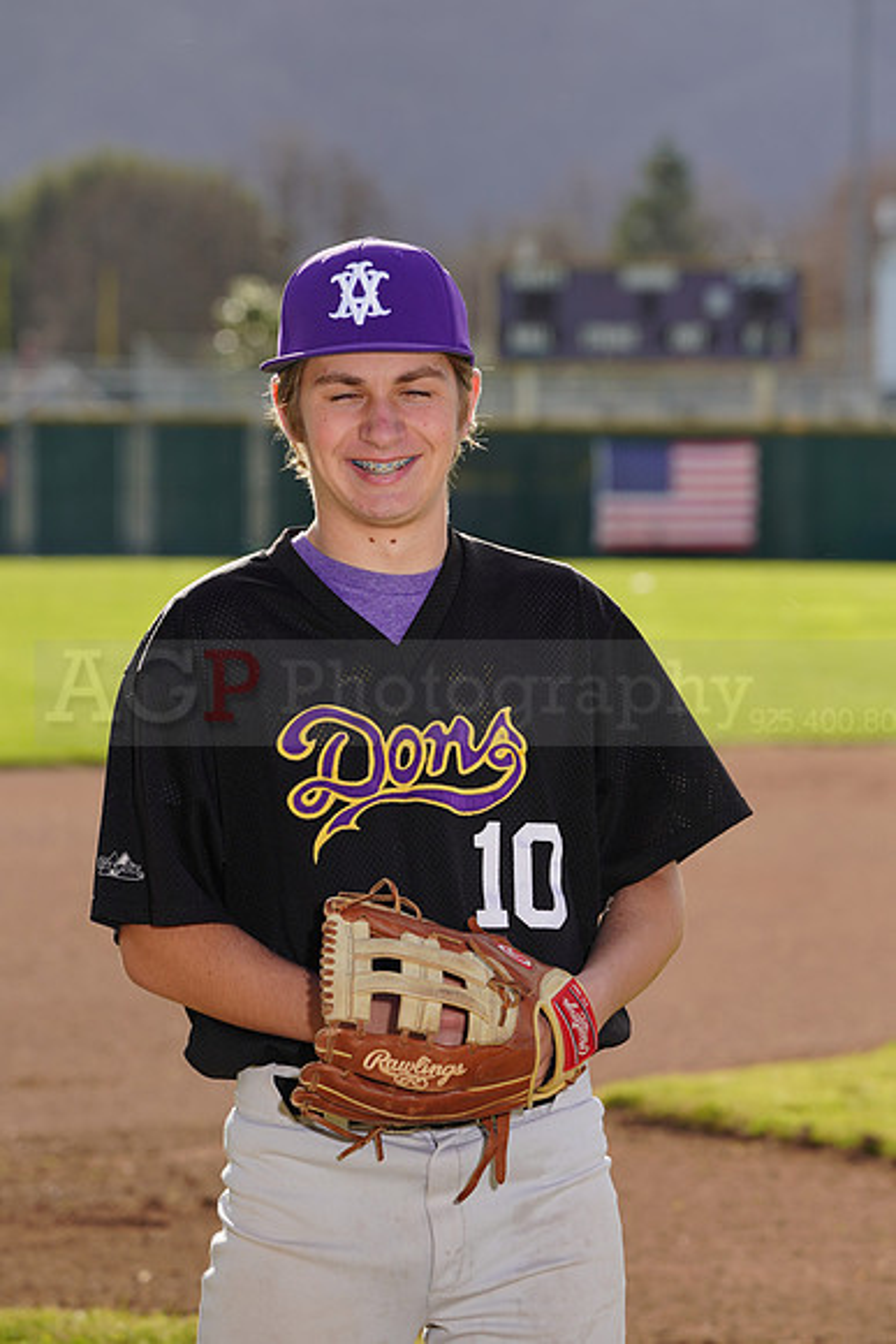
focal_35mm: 200
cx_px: 448
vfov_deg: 10.3
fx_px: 7462
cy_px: 672
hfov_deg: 6.9
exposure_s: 1/200
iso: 100
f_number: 9
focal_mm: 200
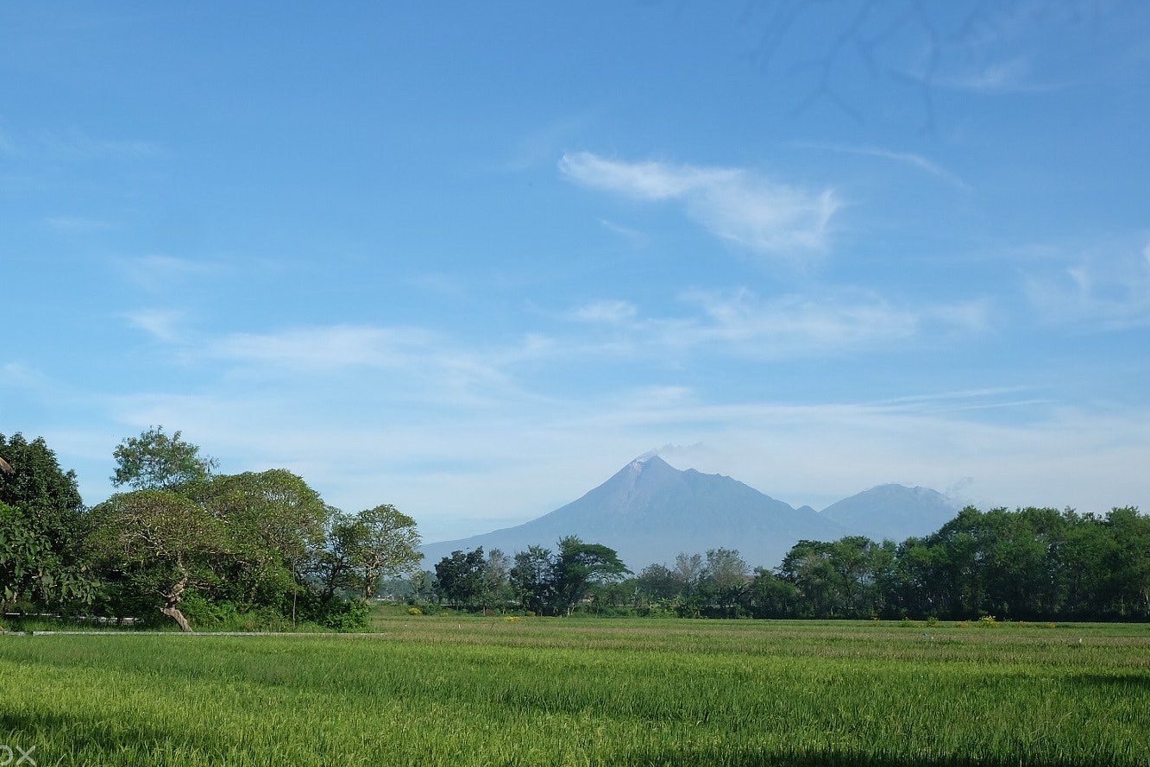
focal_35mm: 48
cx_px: 512
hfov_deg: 41.1
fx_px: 1533
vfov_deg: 28.1
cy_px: 418
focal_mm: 26.5
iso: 320
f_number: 22
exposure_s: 1/60
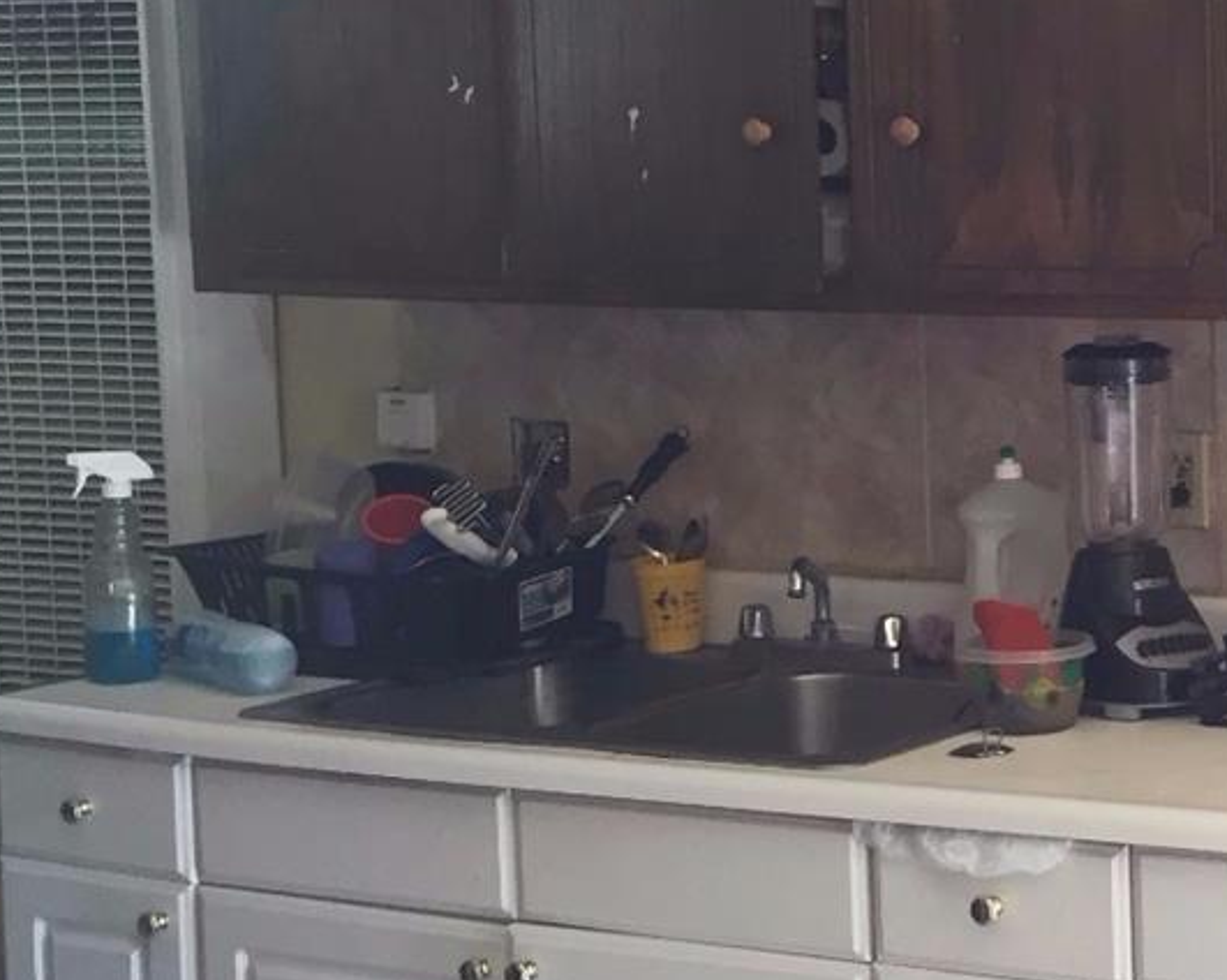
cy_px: 423
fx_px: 2903
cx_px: 1624
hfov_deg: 21.4
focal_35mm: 80
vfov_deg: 19.1
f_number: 2.2
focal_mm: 4.15
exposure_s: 1/30
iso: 64
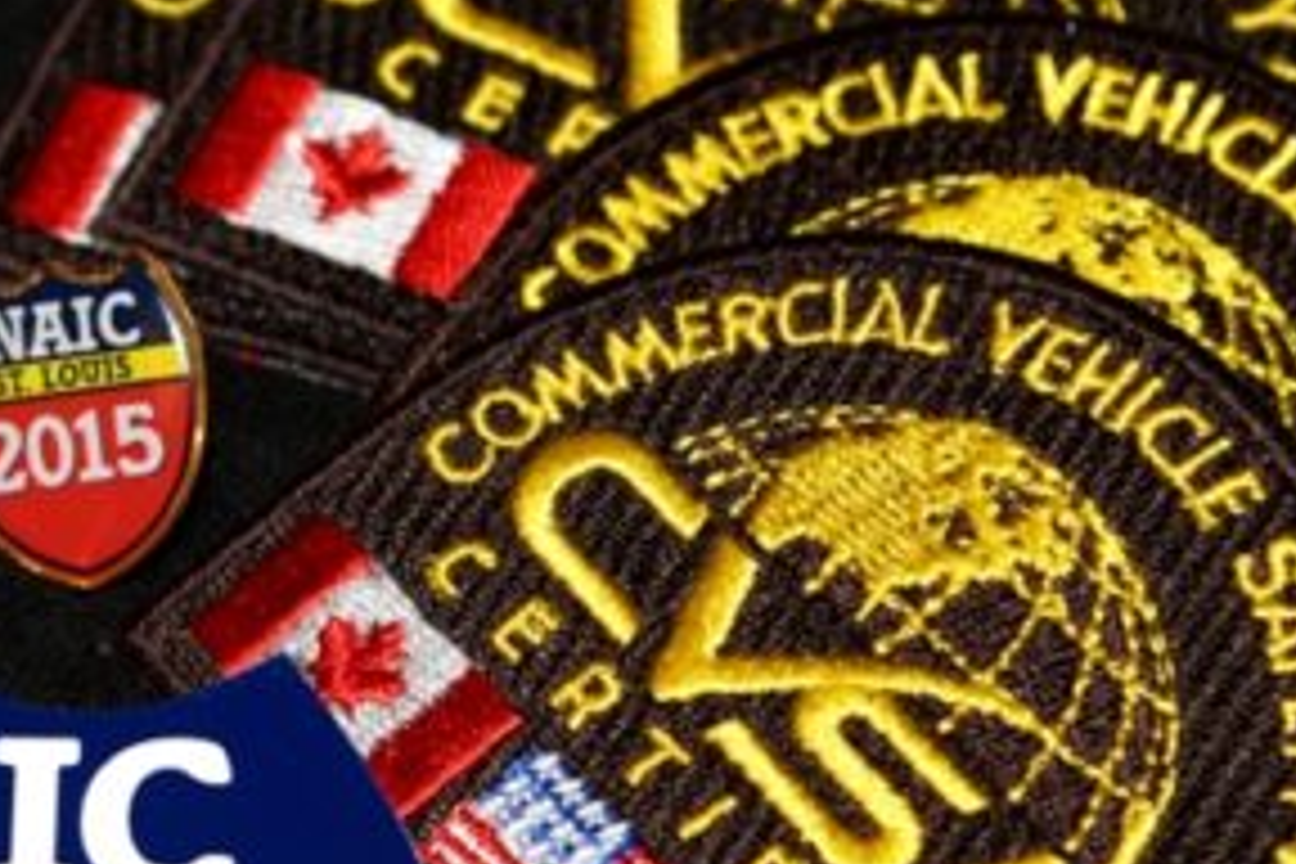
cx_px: -99
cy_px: 666
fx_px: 11987
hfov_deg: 6.2
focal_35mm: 333
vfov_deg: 4.1
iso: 250
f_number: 5
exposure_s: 1/80
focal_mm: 120
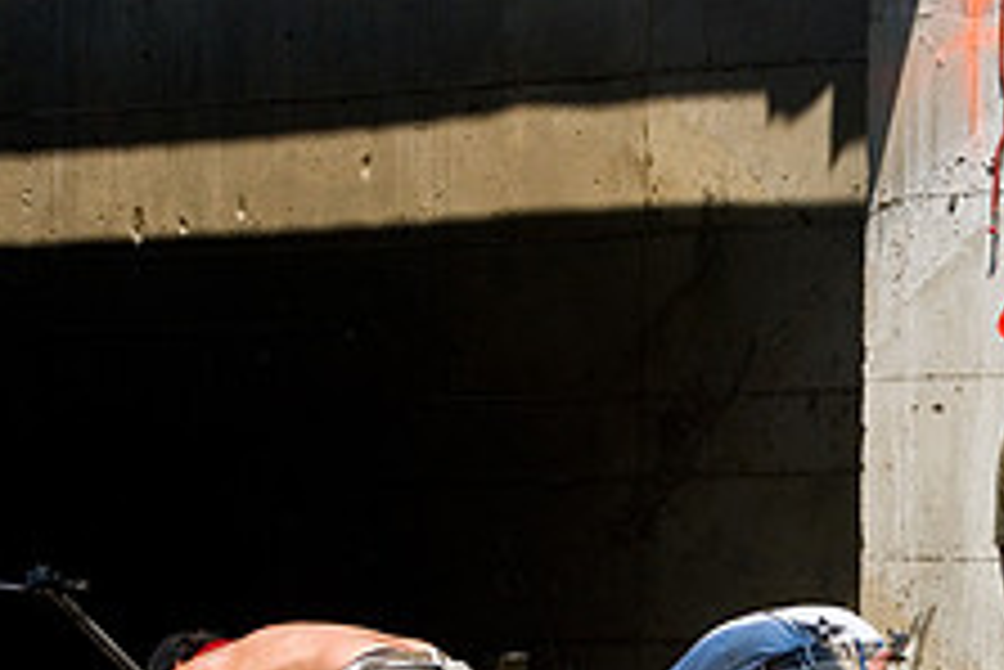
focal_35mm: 195
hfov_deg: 10.4
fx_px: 5442
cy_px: 569
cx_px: 1108
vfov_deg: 7.0
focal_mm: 50
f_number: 13
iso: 200
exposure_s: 1/125
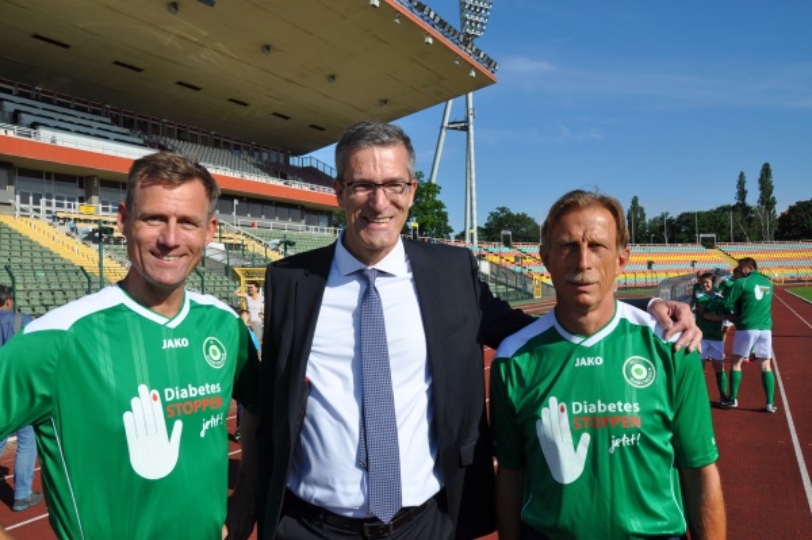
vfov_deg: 41.6
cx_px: 406
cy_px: 270
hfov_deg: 59.5
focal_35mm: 32
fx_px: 710
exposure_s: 1/500
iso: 200
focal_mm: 21
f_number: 10
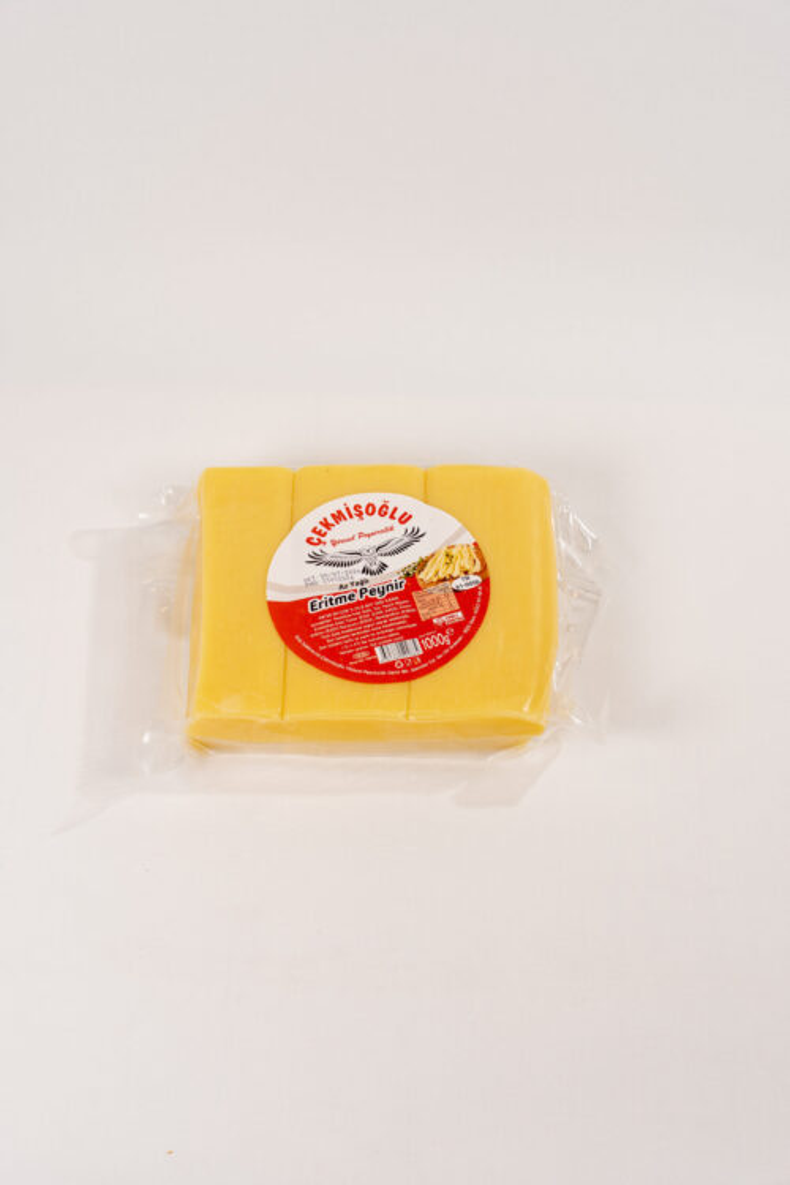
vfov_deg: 45.6
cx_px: 395
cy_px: 592
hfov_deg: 31.3
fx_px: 1409
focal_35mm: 43
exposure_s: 1/100
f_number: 8
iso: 100
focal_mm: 42.8
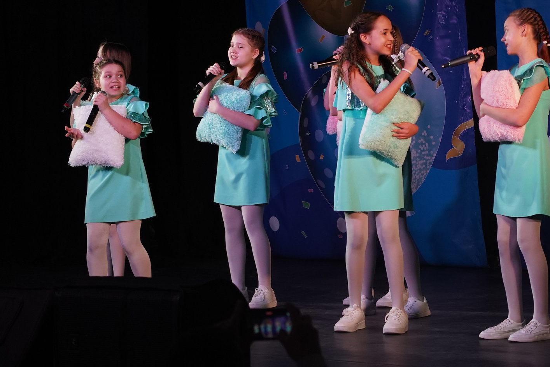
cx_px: 426
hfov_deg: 14.3
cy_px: 182
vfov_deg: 9.6
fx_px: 2185
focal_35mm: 143
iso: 2000
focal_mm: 79
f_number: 4.5
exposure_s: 1/400
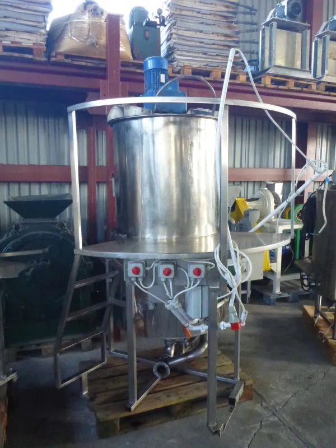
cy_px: 224
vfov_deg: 63.4
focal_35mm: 28
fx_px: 362
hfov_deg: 49.7
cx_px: 168
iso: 800
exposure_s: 1/40
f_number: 3.3
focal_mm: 4.9
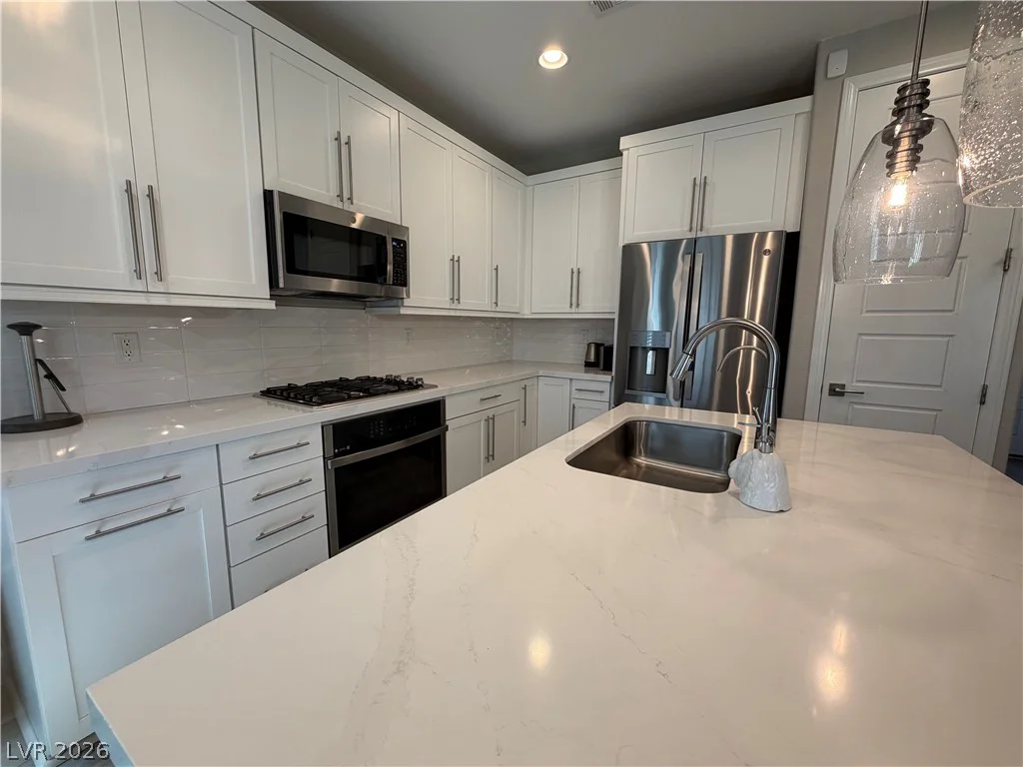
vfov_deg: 85.7
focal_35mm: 14
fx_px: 414
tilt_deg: -9.3
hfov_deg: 102.1
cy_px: 384
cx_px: 512
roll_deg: -0.6
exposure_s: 1/120
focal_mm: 2.22
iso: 125
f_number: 2.2
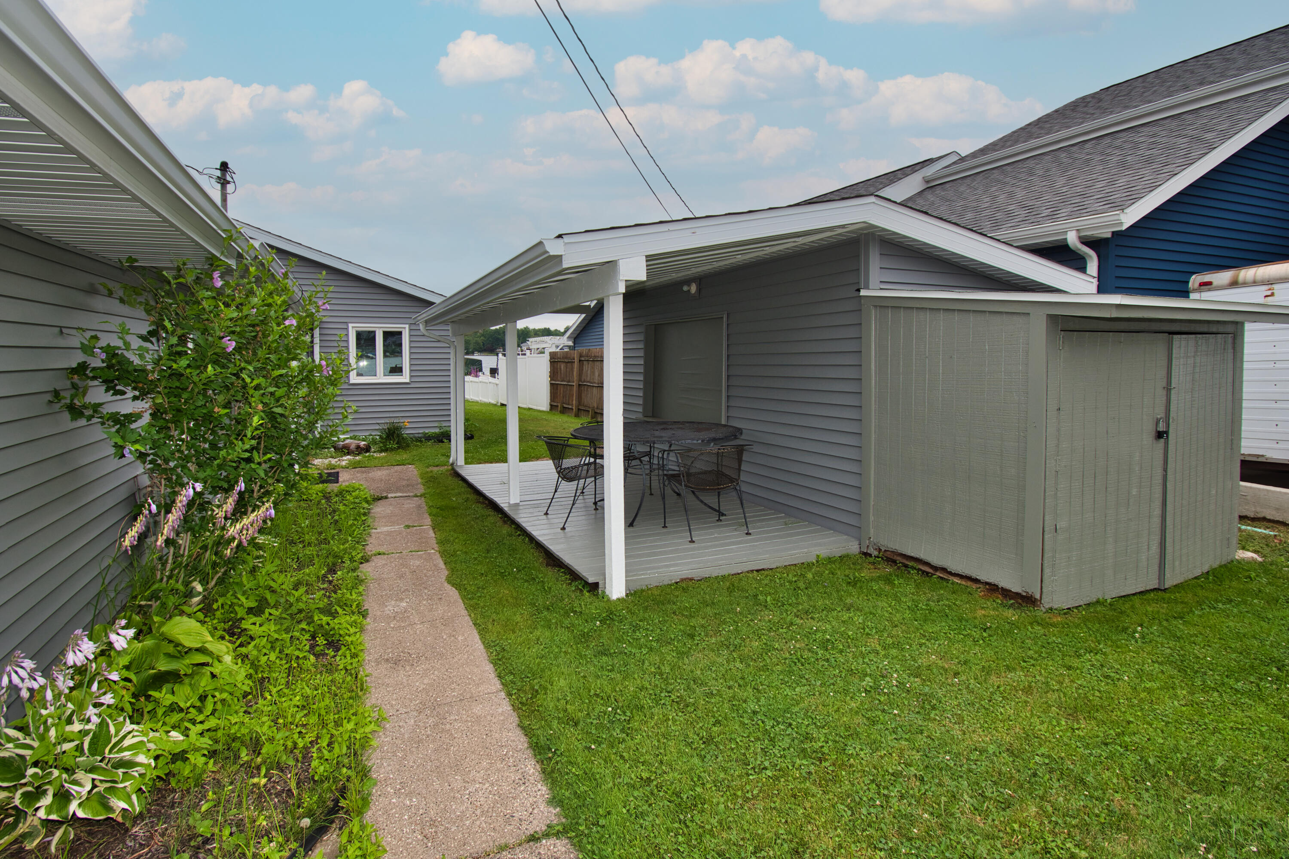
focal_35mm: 16
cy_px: 430
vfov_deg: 72.1
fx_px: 591
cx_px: 644
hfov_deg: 95.0
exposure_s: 1/200
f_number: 7.1
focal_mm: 11
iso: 100
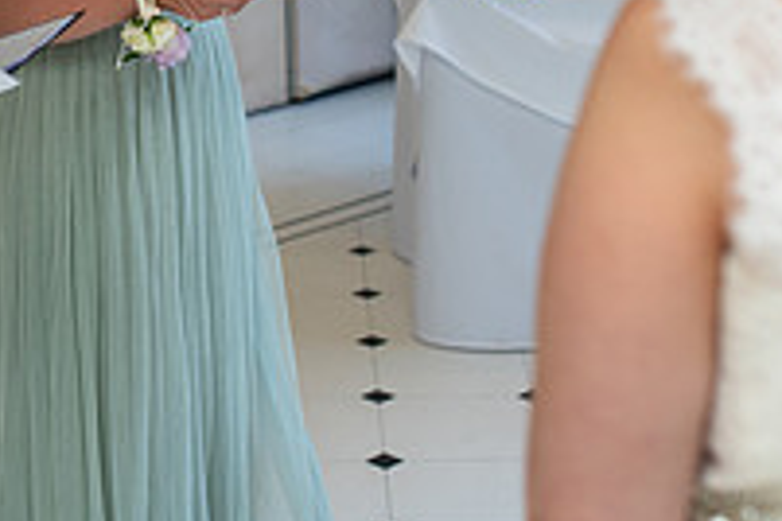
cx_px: 93
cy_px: 12
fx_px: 2194
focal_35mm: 101
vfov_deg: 13.4
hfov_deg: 19.9
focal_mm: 35
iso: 100
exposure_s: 1/125
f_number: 2.5
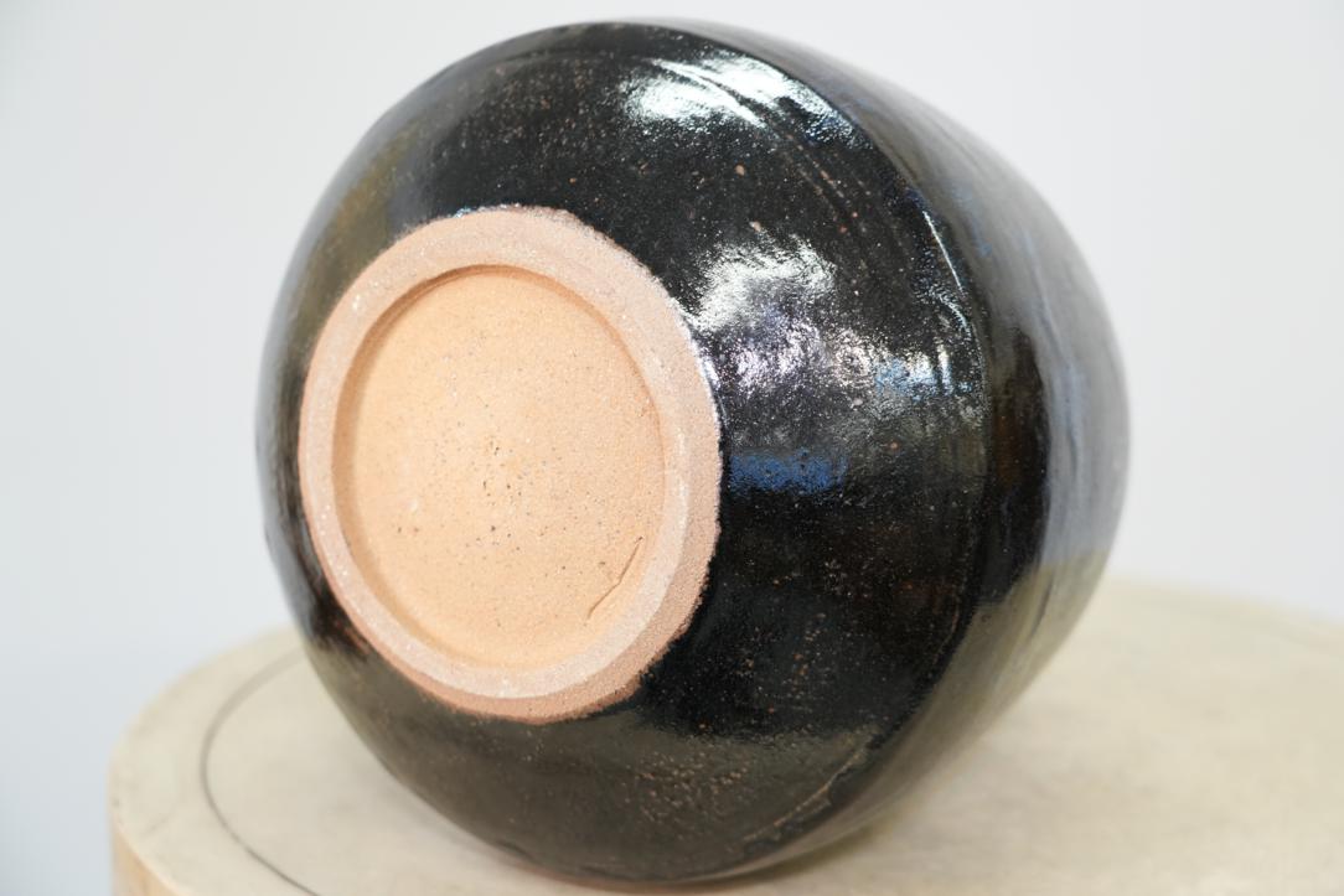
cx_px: 672
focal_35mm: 61
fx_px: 2277
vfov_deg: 22.3
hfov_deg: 32.9
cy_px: 448
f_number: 4
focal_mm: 61
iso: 1600
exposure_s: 1/80
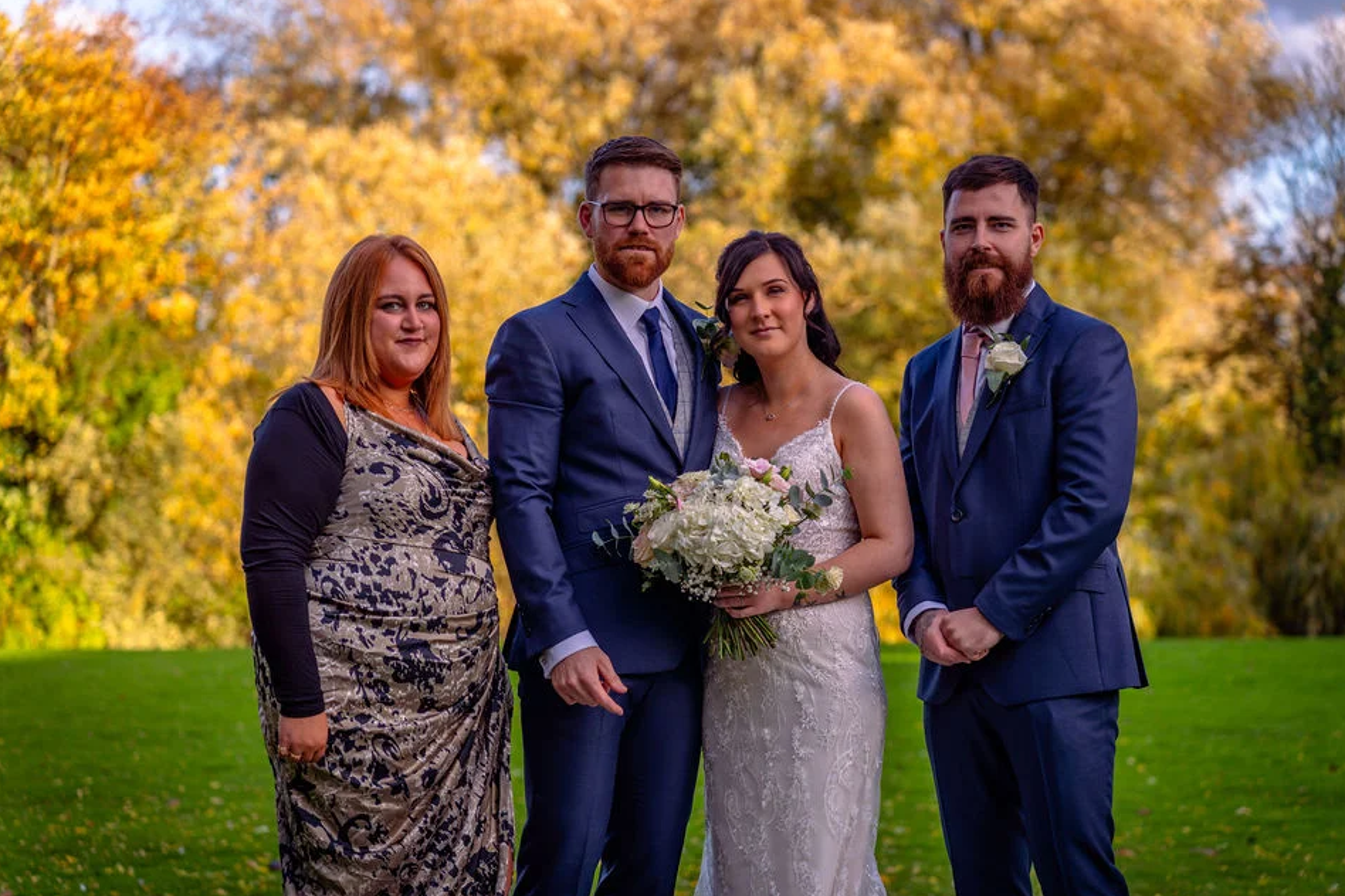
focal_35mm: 81
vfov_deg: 16.9
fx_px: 3026
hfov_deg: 25.1
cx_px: 690
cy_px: 476
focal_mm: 75
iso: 100
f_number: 2.8
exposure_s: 1/250
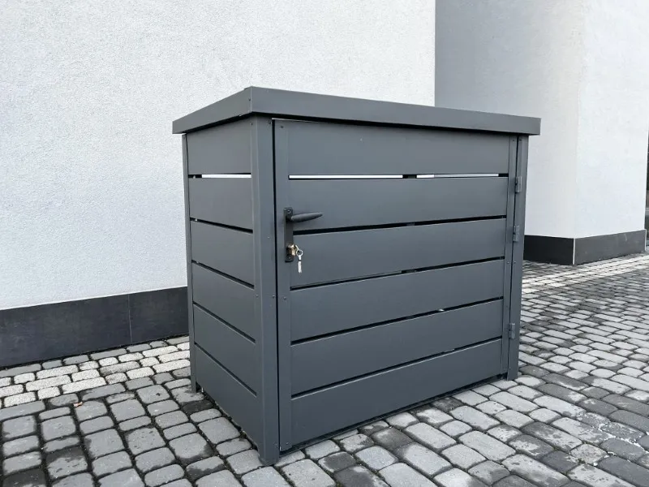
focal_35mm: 26
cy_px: 244
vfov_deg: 53.1
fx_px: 487
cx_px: 324
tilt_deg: -4.6
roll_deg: +1.0
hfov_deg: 67.3
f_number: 1.5
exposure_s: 1/121
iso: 100
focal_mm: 5.7
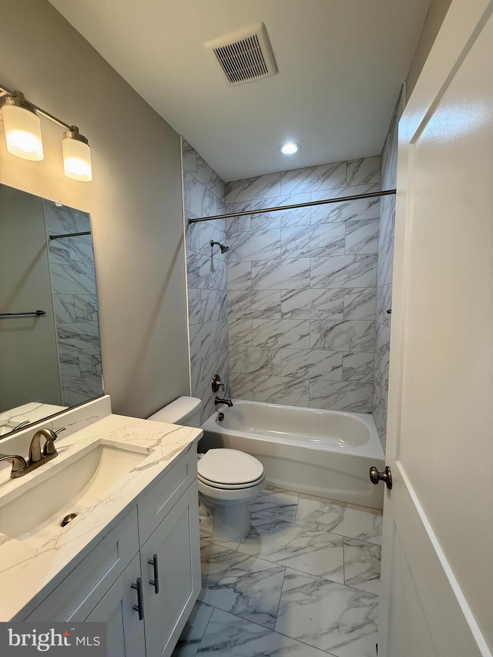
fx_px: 266
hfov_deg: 85.7
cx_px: 246
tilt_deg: -6.4
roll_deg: +1.0
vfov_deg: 102.1
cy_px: 328
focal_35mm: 14
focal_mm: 2.22
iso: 125
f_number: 2.2
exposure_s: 1/120
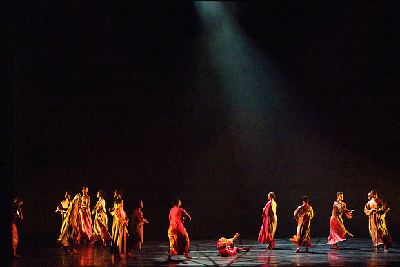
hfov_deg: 18.1
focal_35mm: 113
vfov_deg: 12.2
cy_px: 120
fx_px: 1253
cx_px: 226
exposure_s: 1/250
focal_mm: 100
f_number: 5.6
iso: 5000
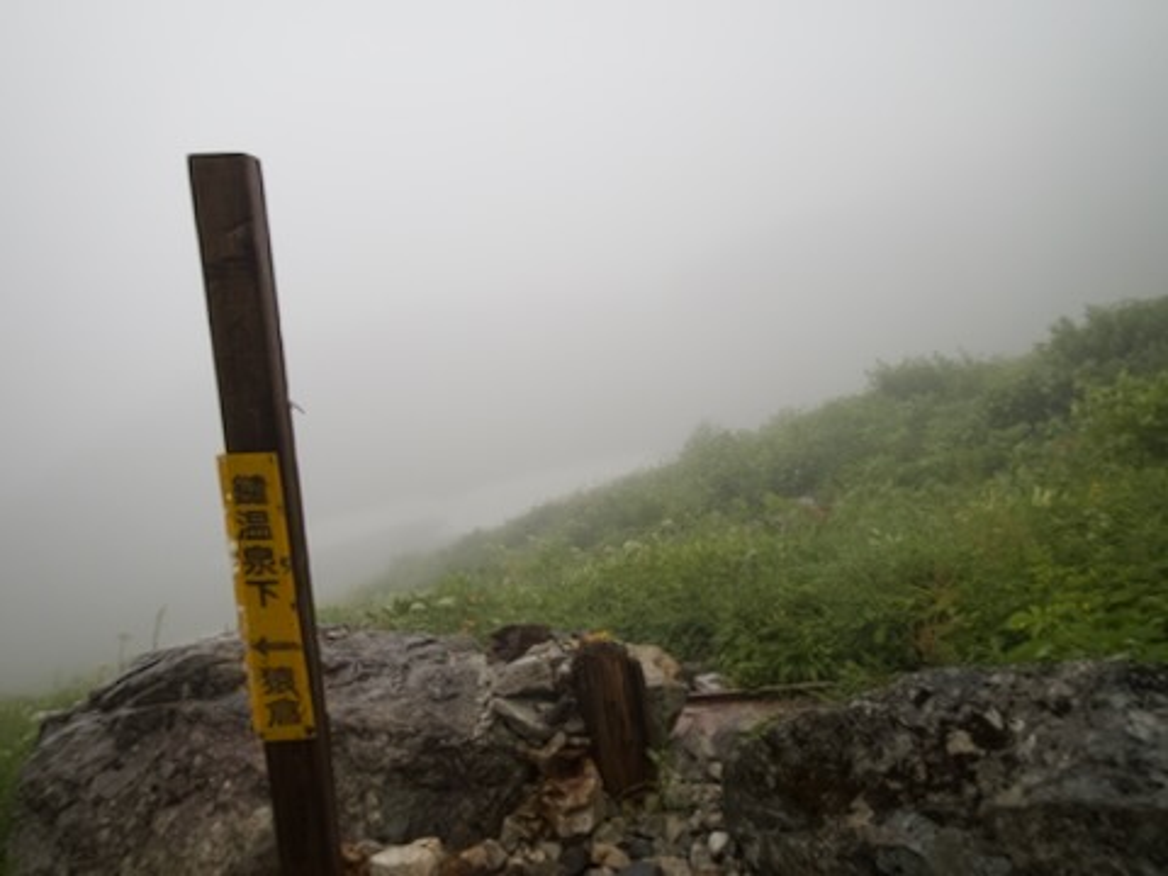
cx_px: 584
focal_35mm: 25
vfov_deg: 54.9
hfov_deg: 69.4
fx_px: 844
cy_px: 438
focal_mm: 4.5
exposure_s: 1/200
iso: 100
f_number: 2
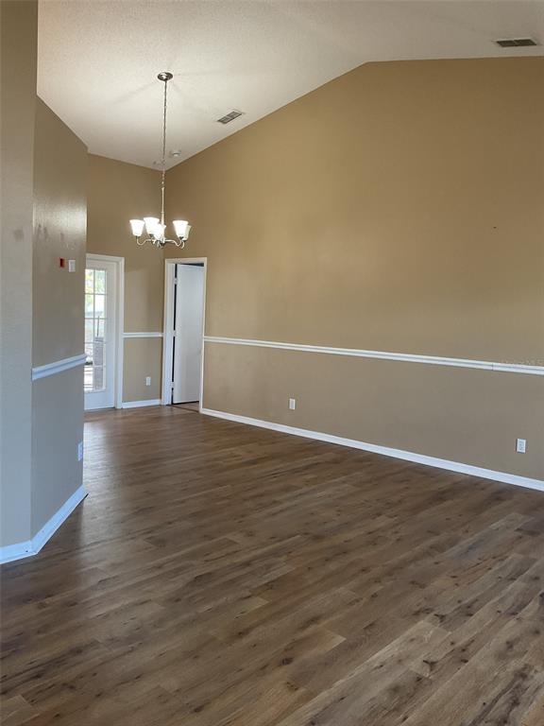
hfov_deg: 48.2
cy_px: 363
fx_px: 608
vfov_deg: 61.7
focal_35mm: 29
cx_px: 272
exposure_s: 1/60
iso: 80
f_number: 1.8
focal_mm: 3
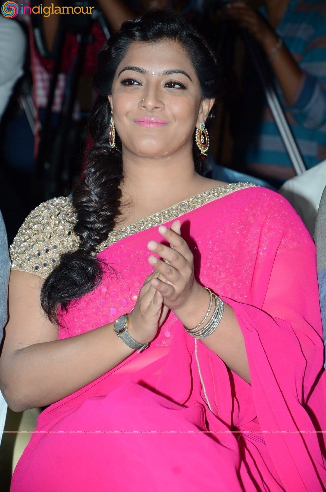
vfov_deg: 13.1
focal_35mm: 158
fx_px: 2150
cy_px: 246
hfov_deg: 8.7
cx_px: 163
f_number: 5.6
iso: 400
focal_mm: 105
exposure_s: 1/125
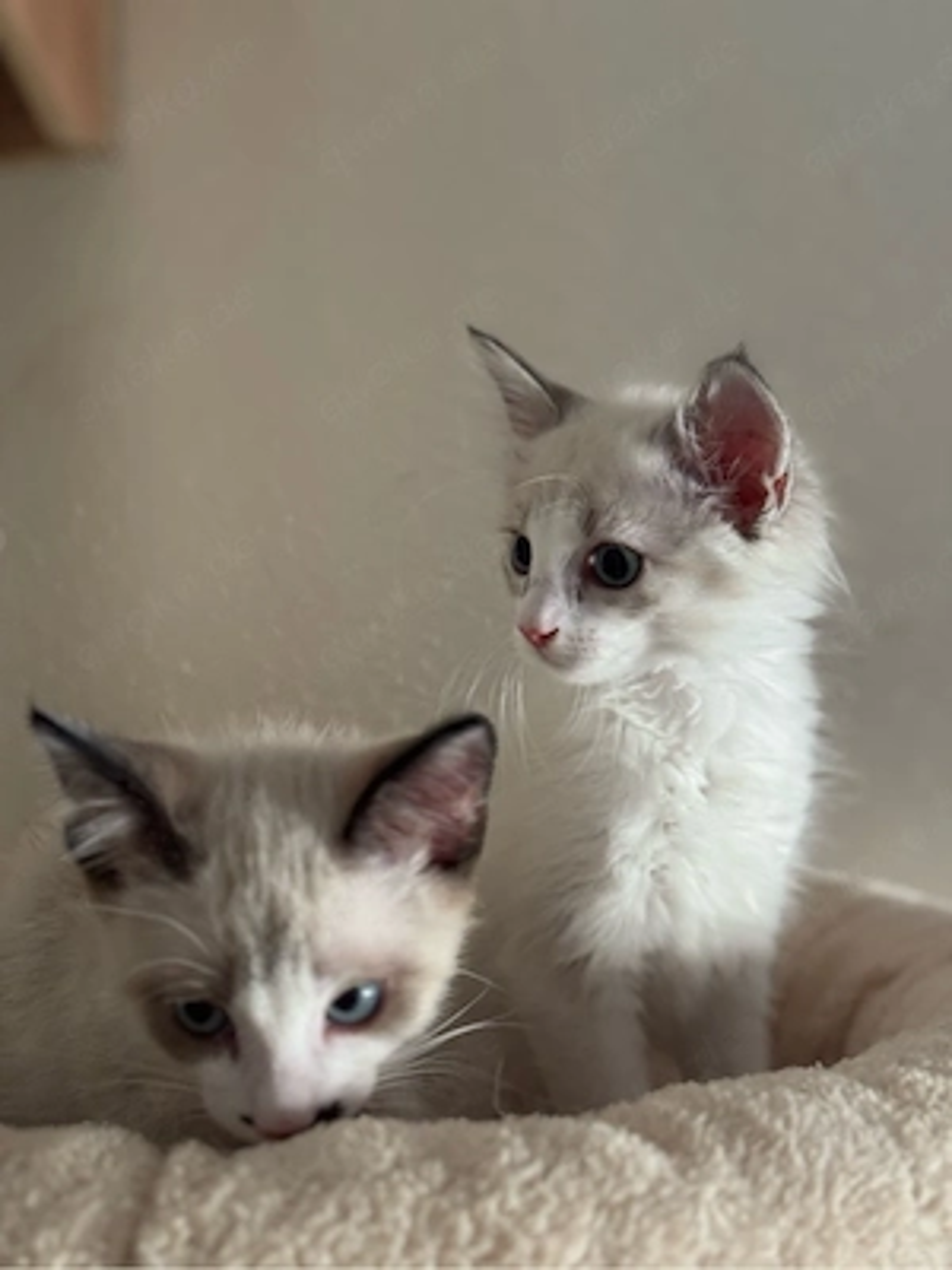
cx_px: 476
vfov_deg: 39.7
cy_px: 635
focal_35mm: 48
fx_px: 1760
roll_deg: -0.3
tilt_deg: -1.3
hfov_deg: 30.3
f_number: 1.78
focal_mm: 6.76
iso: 100
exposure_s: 1/60
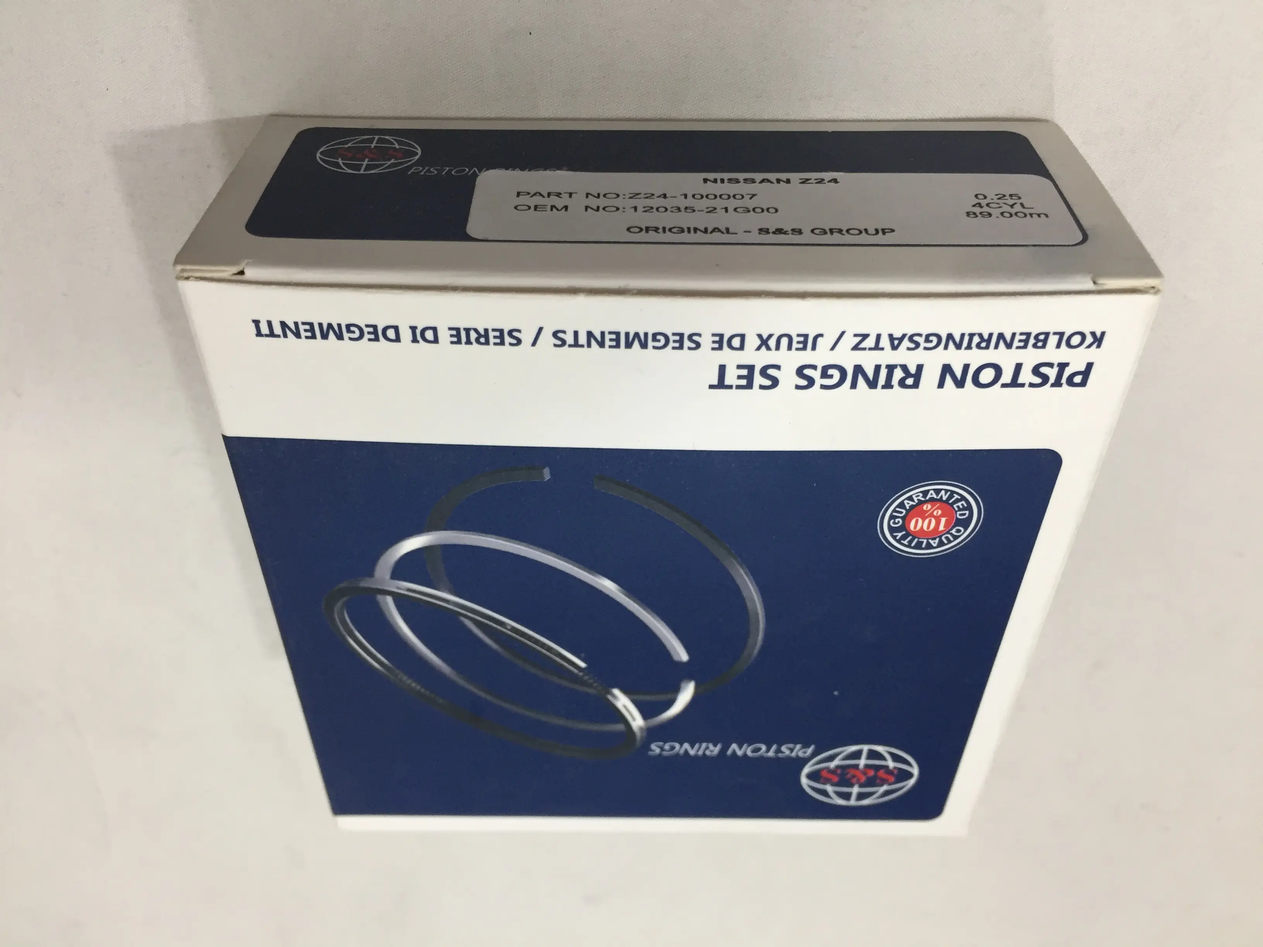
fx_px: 1058
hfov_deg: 61.7
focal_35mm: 29
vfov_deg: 48.2
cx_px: 632
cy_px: 474
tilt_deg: -53.0
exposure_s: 1/33
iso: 125
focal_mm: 4.15
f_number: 2.2
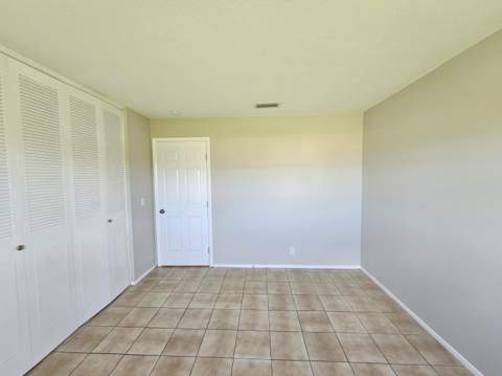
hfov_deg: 106.2
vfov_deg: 89.8
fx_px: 188
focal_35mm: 13
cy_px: 188
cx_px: 251
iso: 160
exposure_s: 1/60
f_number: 2.2
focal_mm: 2.2
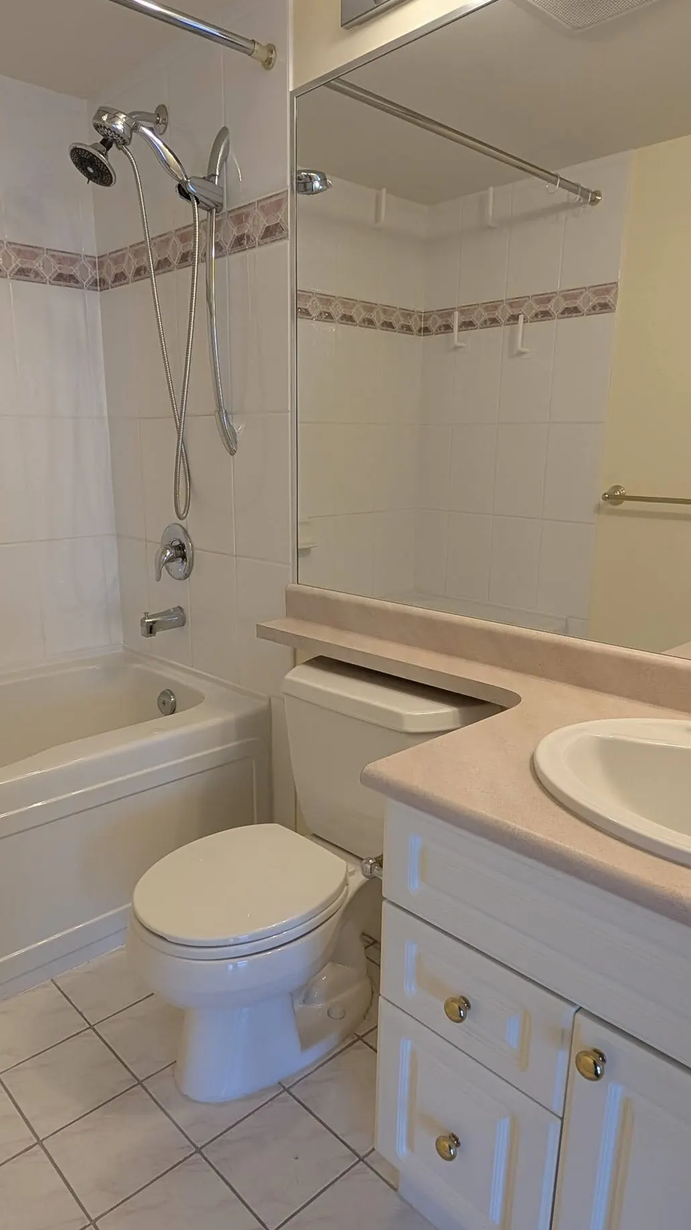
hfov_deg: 51.4
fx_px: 717
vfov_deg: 80.9
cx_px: 319
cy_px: 679
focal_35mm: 22
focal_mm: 2.02
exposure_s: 1/60
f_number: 1.7
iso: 64
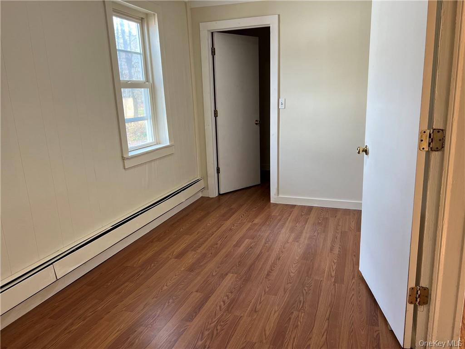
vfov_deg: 53.1
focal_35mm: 26
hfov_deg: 67.3
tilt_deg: -12.7
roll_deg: +2.4
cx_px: 232
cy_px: 174
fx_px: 349
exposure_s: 1/120
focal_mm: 5.7
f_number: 1.5
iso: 80
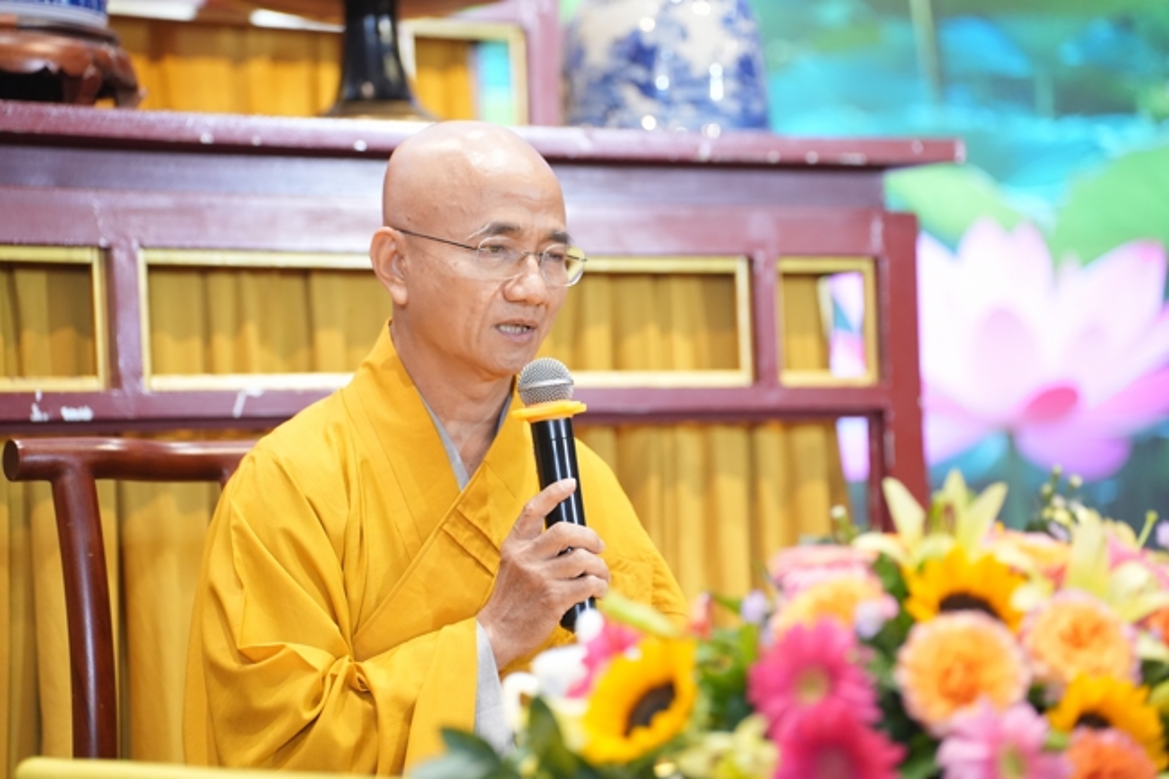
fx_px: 3473
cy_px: 390
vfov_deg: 12.8
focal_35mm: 107
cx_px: 584
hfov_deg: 19.1
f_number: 2.8
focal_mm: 107
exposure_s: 1/200
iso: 3200
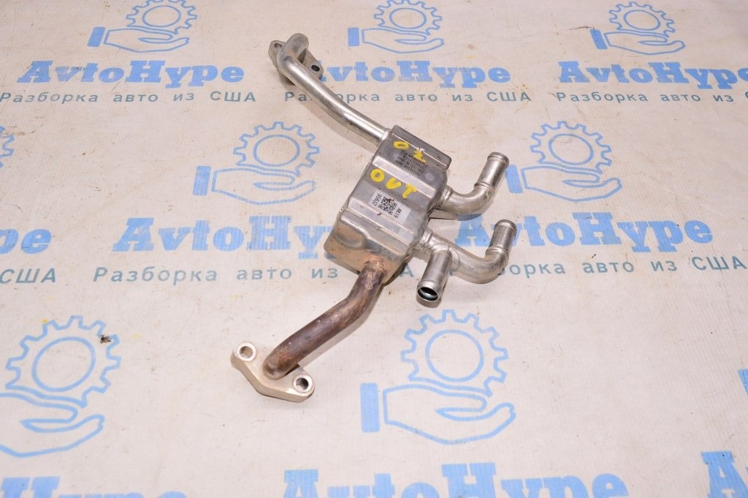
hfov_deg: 59.5
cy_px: 249
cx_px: 374
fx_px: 654
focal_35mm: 32
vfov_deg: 41.6
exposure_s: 1/125
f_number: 8
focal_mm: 21
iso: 1600
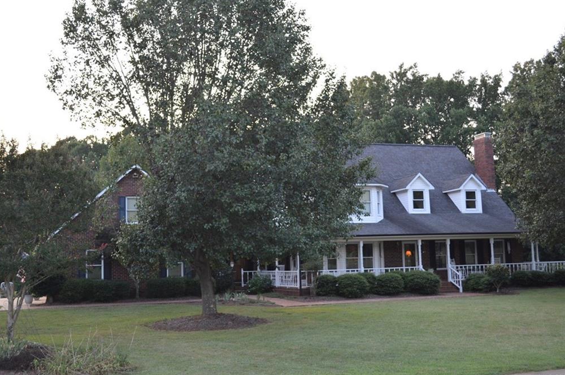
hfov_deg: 45.5
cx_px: 285
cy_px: 191
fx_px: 674
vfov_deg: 31.1
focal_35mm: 43
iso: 400
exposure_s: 1/100
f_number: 4.5
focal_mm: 28
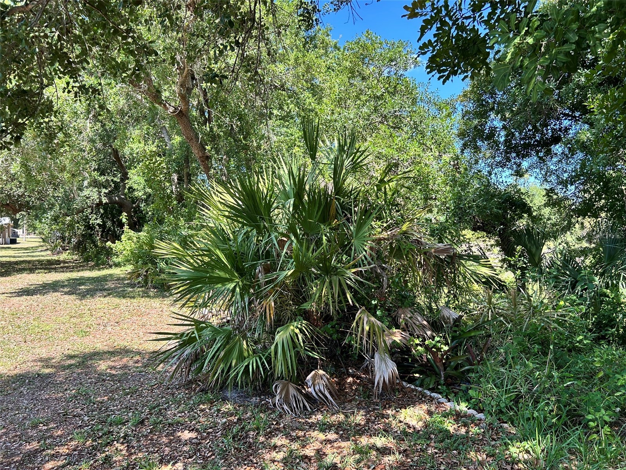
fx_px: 470
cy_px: 235
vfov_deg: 53.1
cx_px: 313
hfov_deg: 67.3
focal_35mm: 26
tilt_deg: -1.3
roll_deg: +0.3
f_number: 1.5
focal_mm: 5.7
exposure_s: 1/555
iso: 50
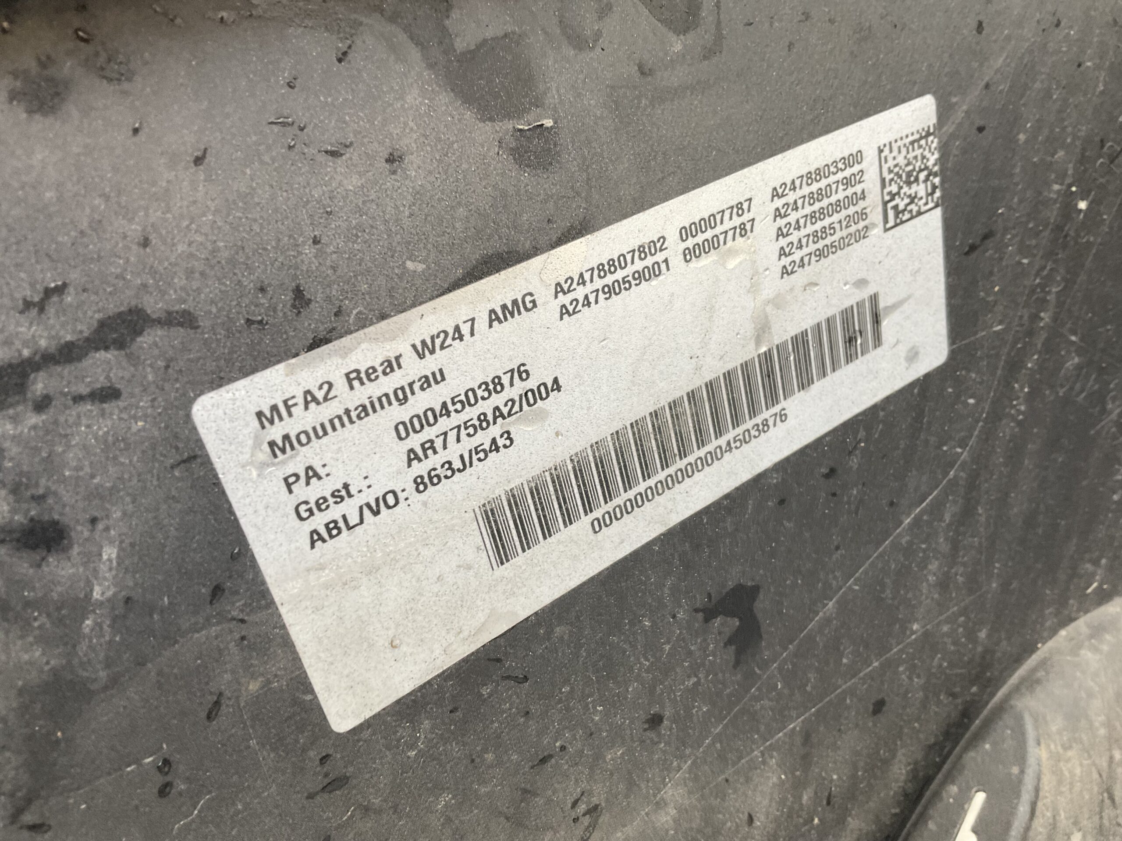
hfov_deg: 61.7
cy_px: 420
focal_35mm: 29
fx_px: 940
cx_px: 561
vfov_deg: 48.2
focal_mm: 3
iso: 64
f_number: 1.8
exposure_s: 1/120
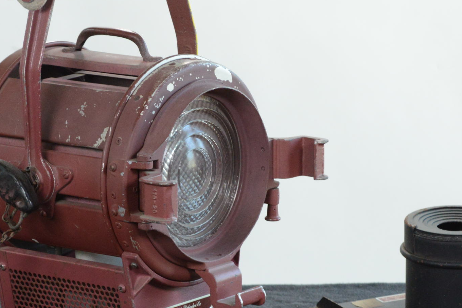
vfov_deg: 6.8
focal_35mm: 203
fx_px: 2605
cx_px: 156
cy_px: 182
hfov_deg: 10.1
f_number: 8
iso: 2200
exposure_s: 1/80
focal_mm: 75
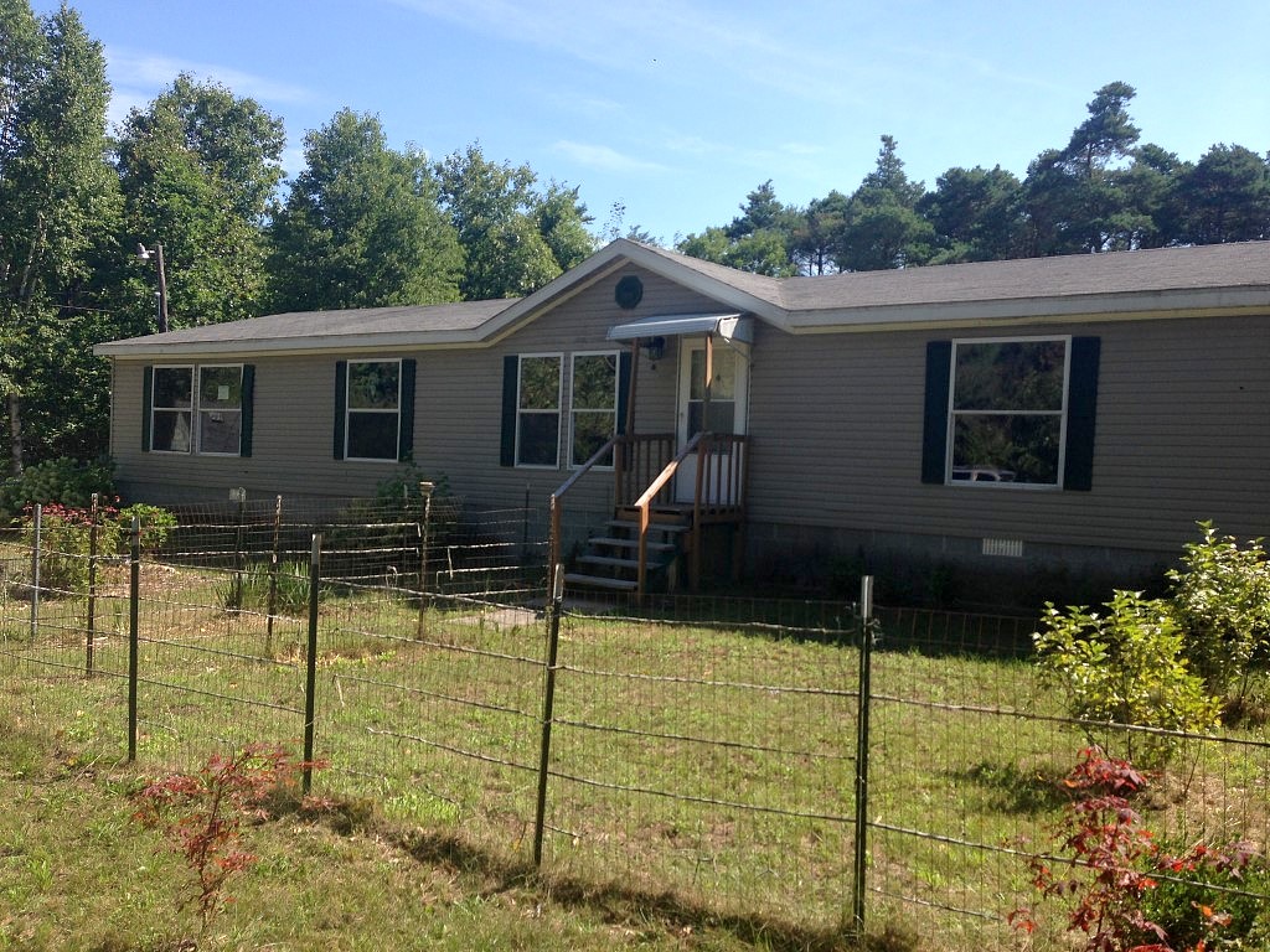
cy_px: 476
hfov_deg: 55.4
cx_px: 635
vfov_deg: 42.9
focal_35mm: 33
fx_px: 1211
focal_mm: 4.13
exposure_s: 1/834
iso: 50
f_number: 2.4
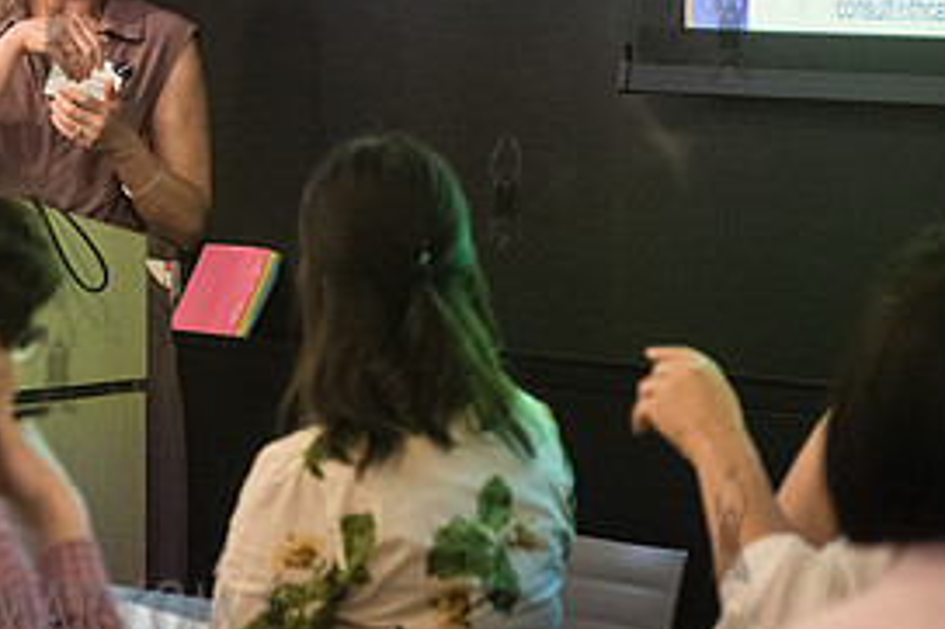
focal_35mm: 317
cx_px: 42
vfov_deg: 4.3
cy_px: 19
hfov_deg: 6.5
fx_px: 8316
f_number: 4.5
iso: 5000
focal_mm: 145
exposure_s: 1/320
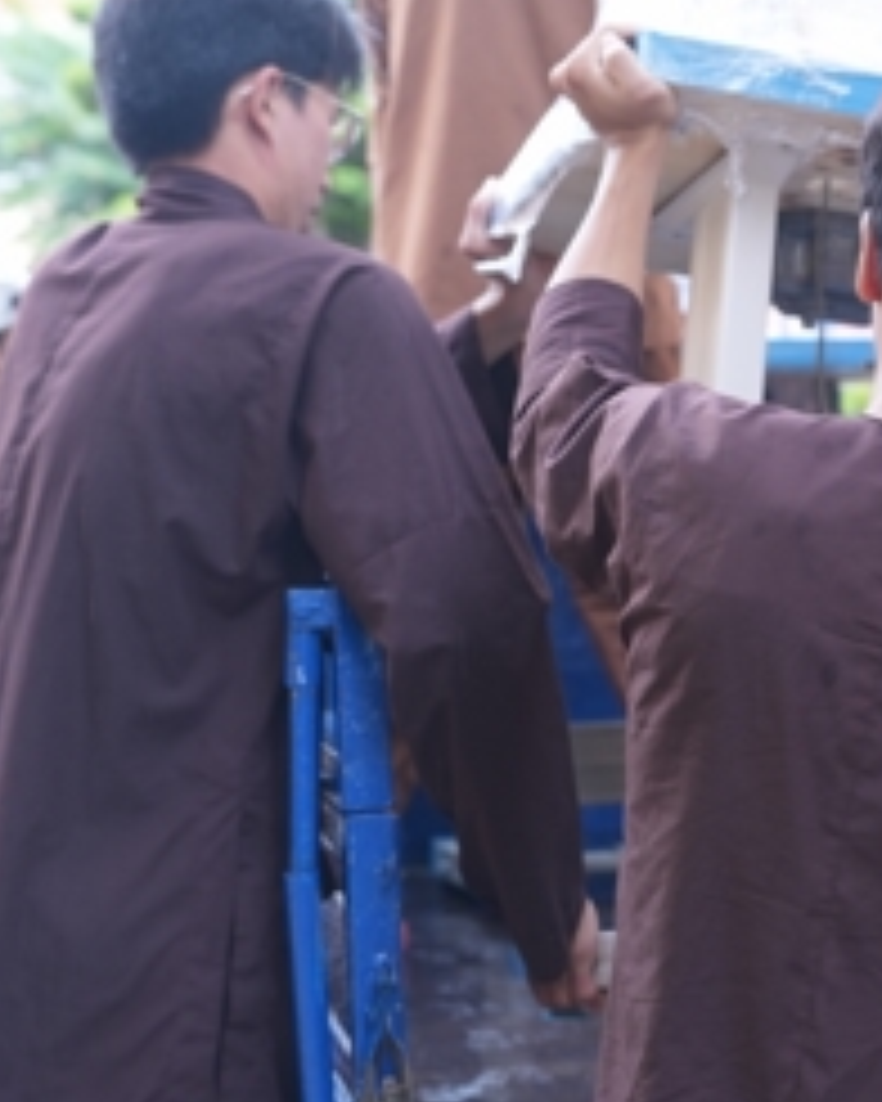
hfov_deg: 17.1
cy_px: 403
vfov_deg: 21.9
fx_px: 2839
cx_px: 963
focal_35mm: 87
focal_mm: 35
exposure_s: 1/80
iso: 400
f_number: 2.8
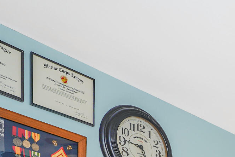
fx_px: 484
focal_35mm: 74
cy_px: 331
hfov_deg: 23.6
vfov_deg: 14.6
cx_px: 318
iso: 50
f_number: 4
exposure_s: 1/15
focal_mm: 16.5
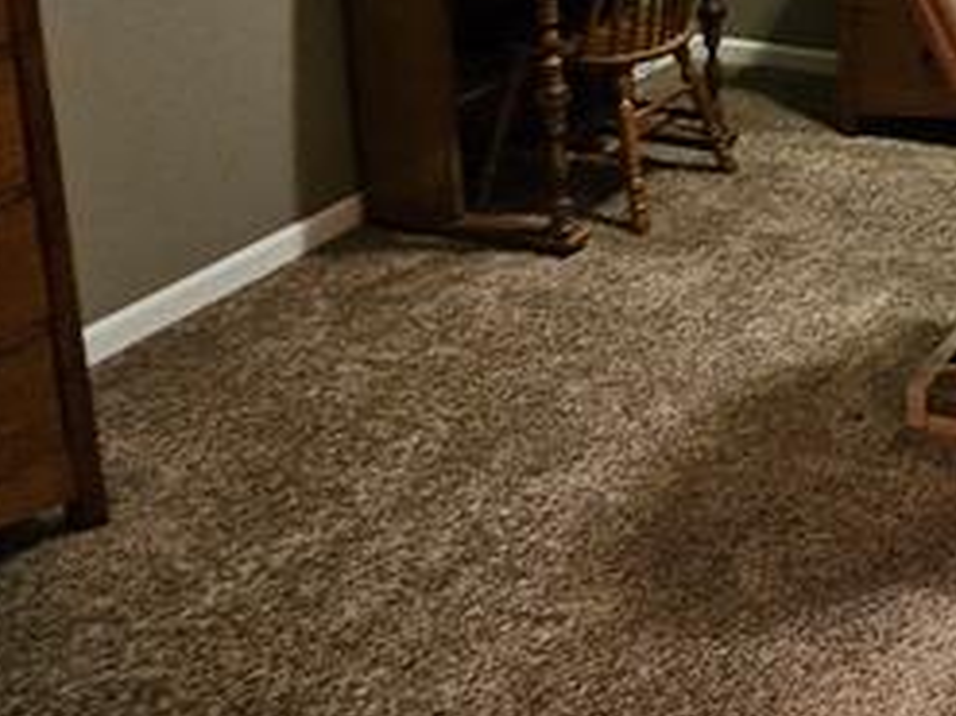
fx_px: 1491
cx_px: 1084
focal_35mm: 54
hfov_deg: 31.1
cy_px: -66
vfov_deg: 25.1
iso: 500
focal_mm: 2.2
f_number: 2.2
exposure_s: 1/30
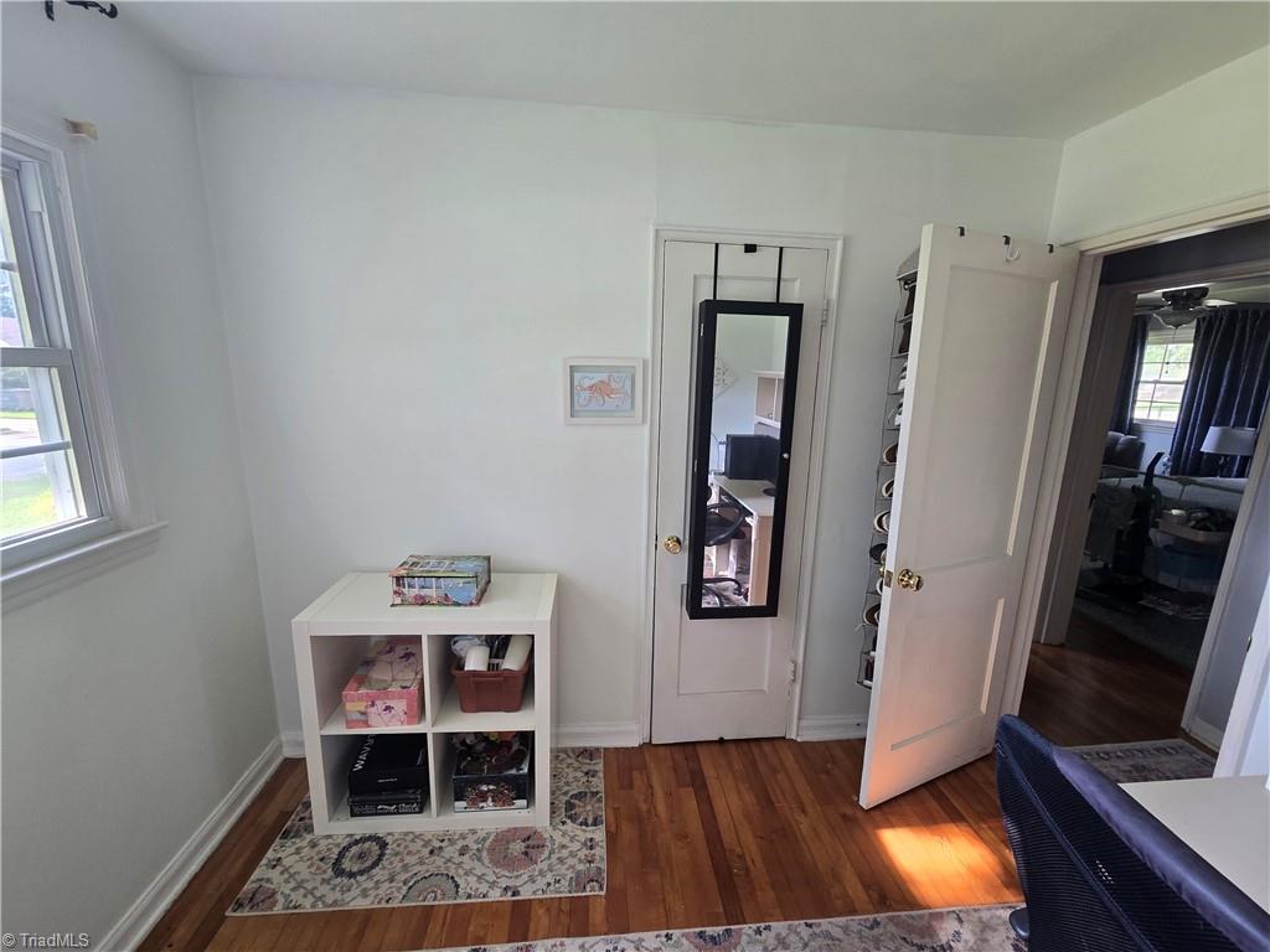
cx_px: 635
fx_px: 477
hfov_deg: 106.2
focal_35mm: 13
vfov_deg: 89.9
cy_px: 476
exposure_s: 1/60
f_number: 2.2
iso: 125
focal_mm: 2.2
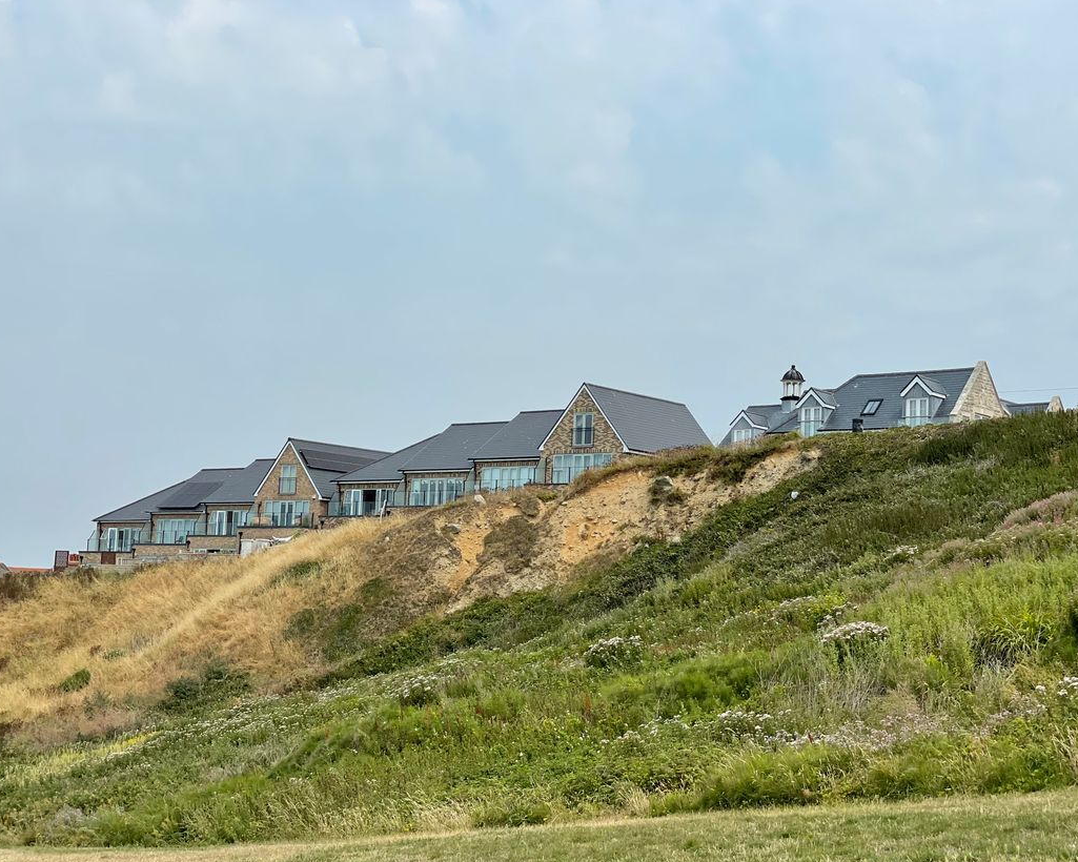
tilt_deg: +7.5
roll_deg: -2.5
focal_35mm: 55
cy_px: 428
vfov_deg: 27.6
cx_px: 505
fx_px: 1755
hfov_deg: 34.1
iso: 25
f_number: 2
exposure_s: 1/2660
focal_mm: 6
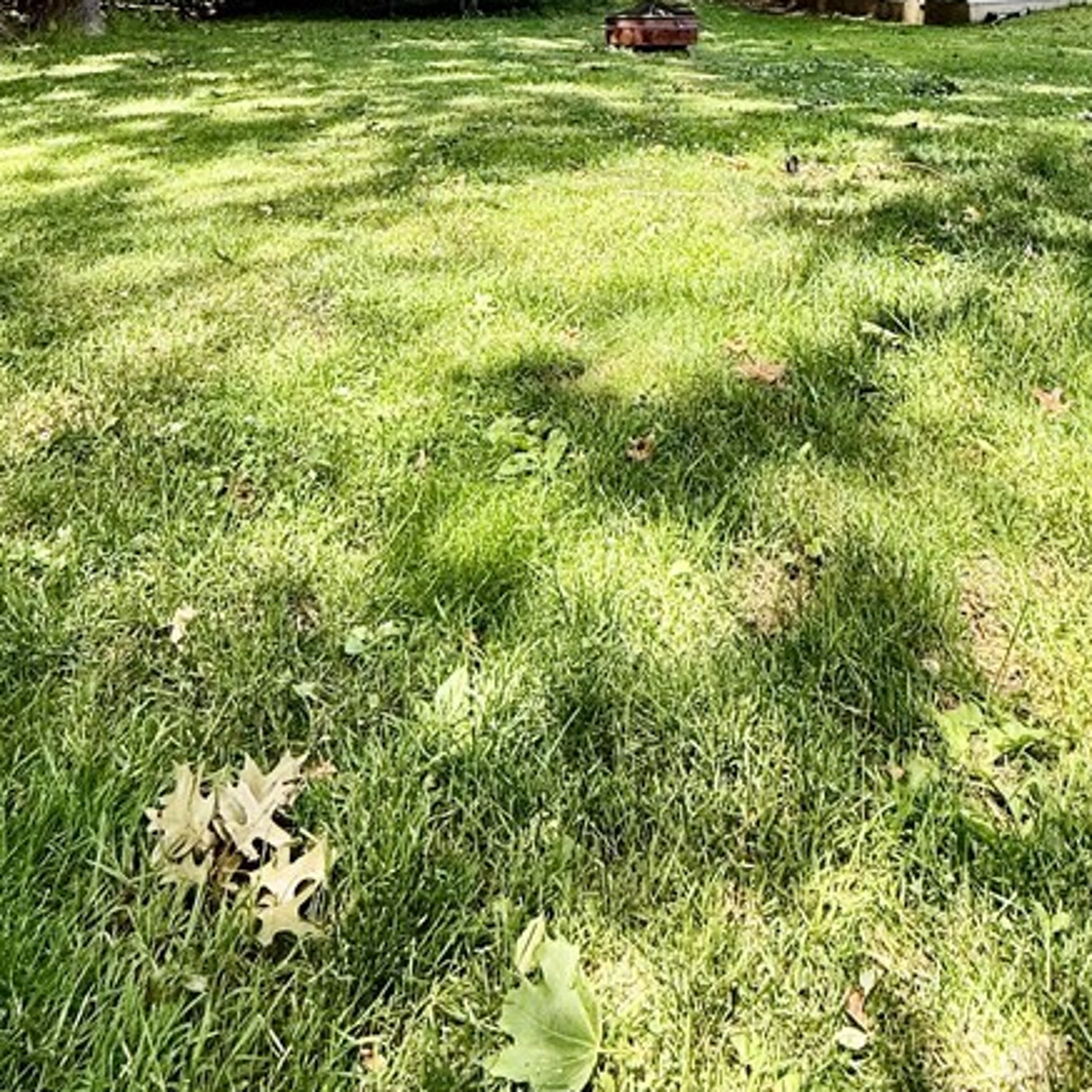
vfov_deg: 44.4
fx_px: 1035
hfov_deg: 55.6
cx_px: 545
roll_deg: +1.8
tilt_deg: -1.0
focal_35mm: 29
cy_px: -70
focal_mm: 2.22
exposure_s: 1/376
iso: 64
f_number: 2.2
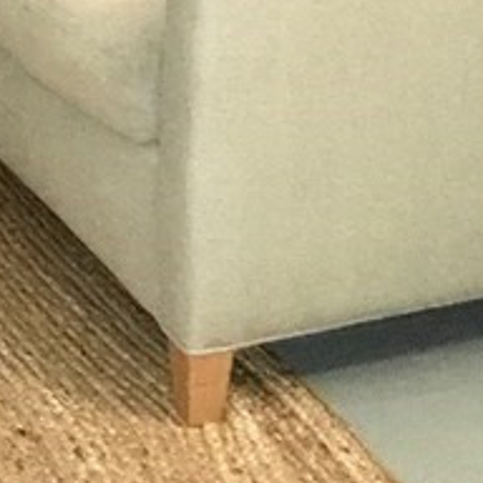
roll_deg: +0.8
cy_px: -445
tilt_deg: -7.8
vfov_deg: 11.6
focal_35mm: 137
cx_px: -297
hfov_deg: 12.0
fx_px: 2163
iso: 250
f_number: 2.2
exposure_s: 1/16
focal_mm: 4.15
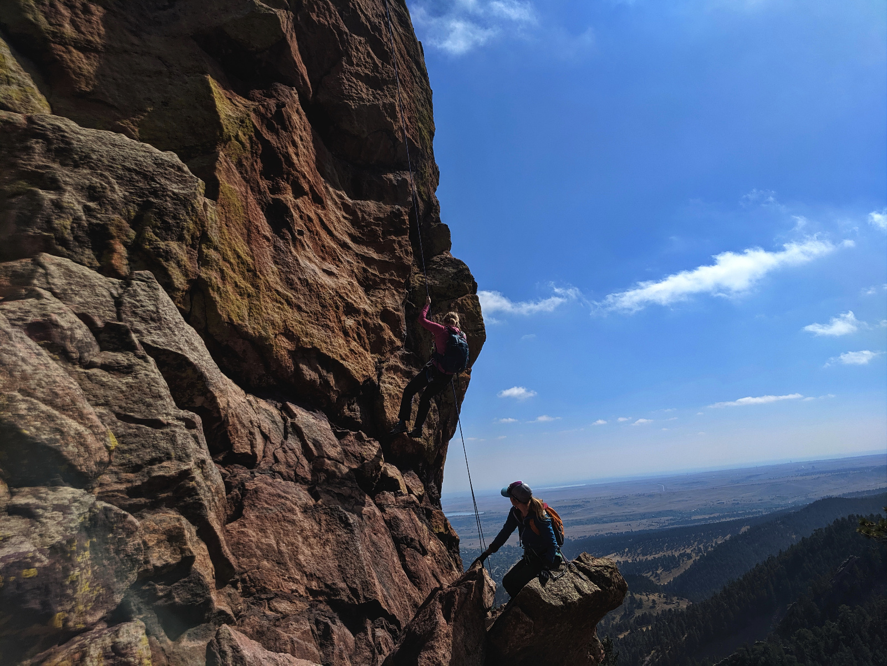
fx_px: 666
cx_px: 444
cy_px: 333
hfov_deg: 67.3
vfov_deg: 53.1
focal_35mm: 26
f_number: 2
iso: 50
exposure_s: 1/3717
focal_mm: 4.67
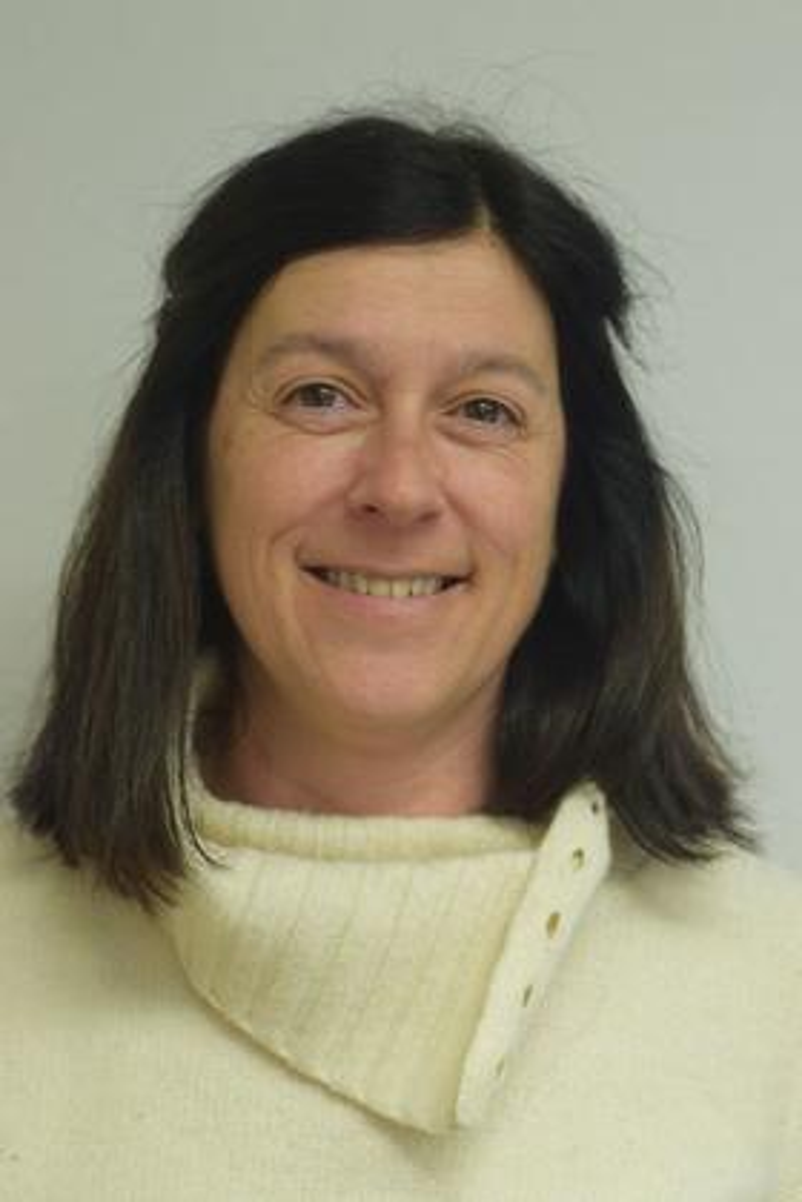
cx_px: 401
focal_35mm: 75
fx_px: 2506
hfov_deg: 18.2
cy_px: 601
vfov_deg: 27.0
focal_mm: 50
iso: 720
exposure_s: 1/60
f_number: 2.8
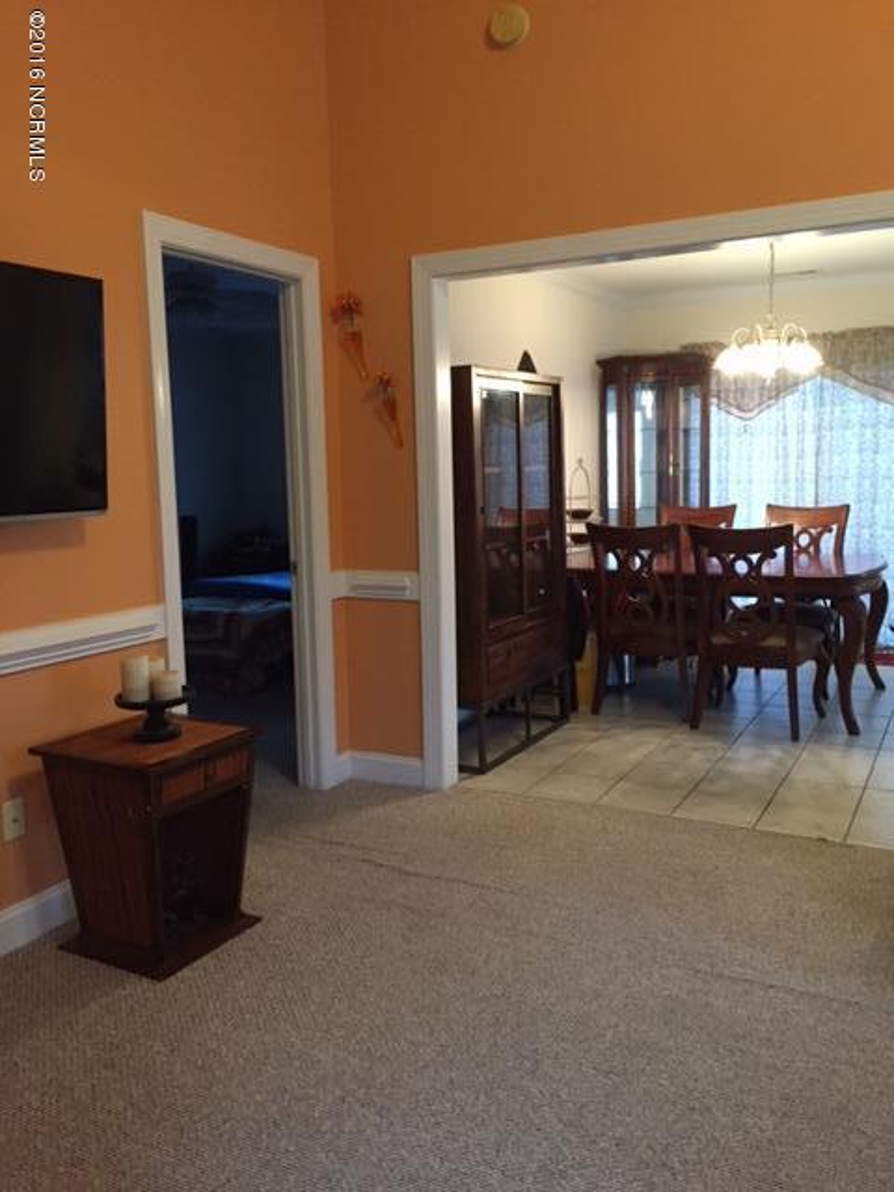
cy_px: 596
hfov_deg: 48.2
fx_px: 999
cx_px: 447
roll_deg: +0.6
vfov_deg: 61.7
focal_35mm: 29
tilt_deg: -6.2
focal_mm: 4.15
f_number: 2.2
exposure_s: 1/30
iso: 200
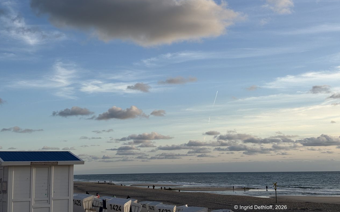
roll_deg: +1.1
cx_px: 168
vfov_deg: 23.1
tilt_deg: +7.7
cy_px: 85
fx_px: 519
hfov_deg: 36.3
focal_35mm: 56
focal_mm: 5.96
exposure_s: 1/1592
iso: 32
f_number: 1.6
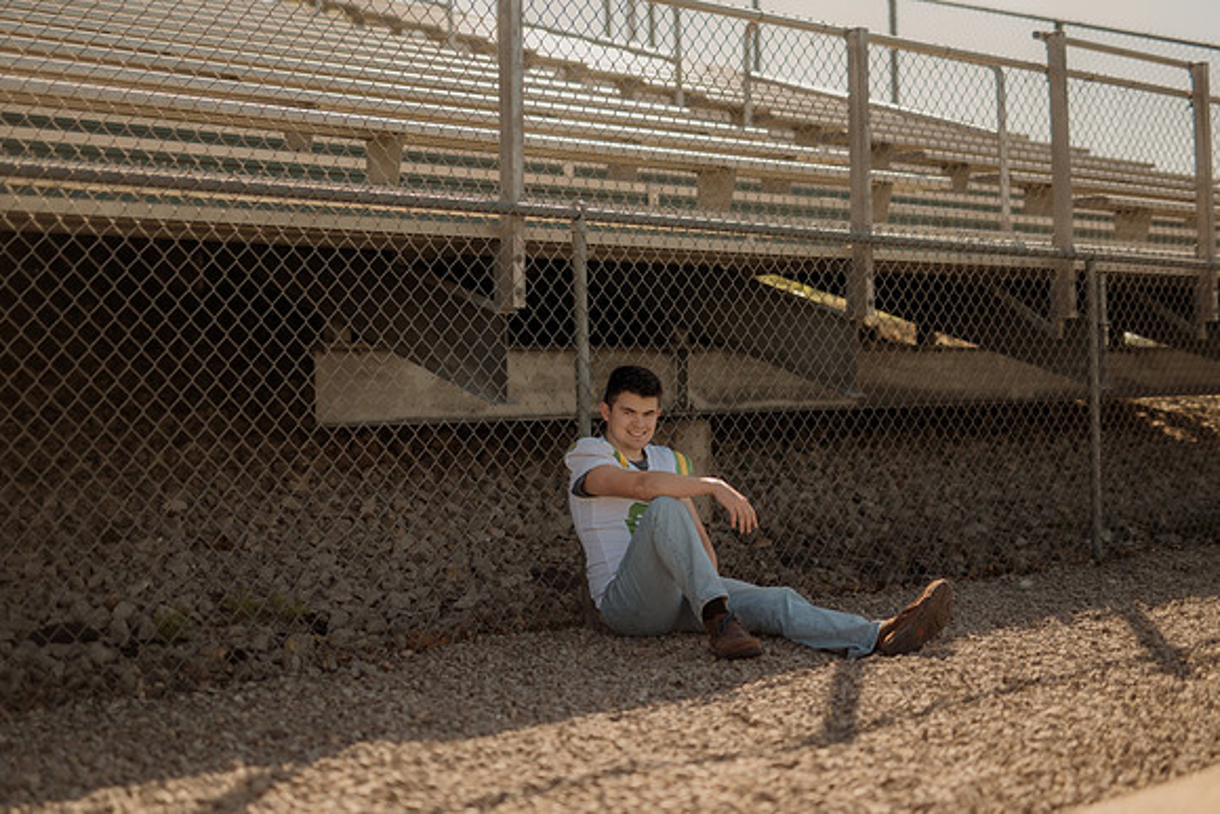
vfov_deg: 27.0
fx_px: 1695
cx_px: 610
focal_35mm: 50
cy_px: 407
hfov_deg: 39.6
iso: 400
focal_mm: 50
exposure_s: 1/8000
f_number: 1.4
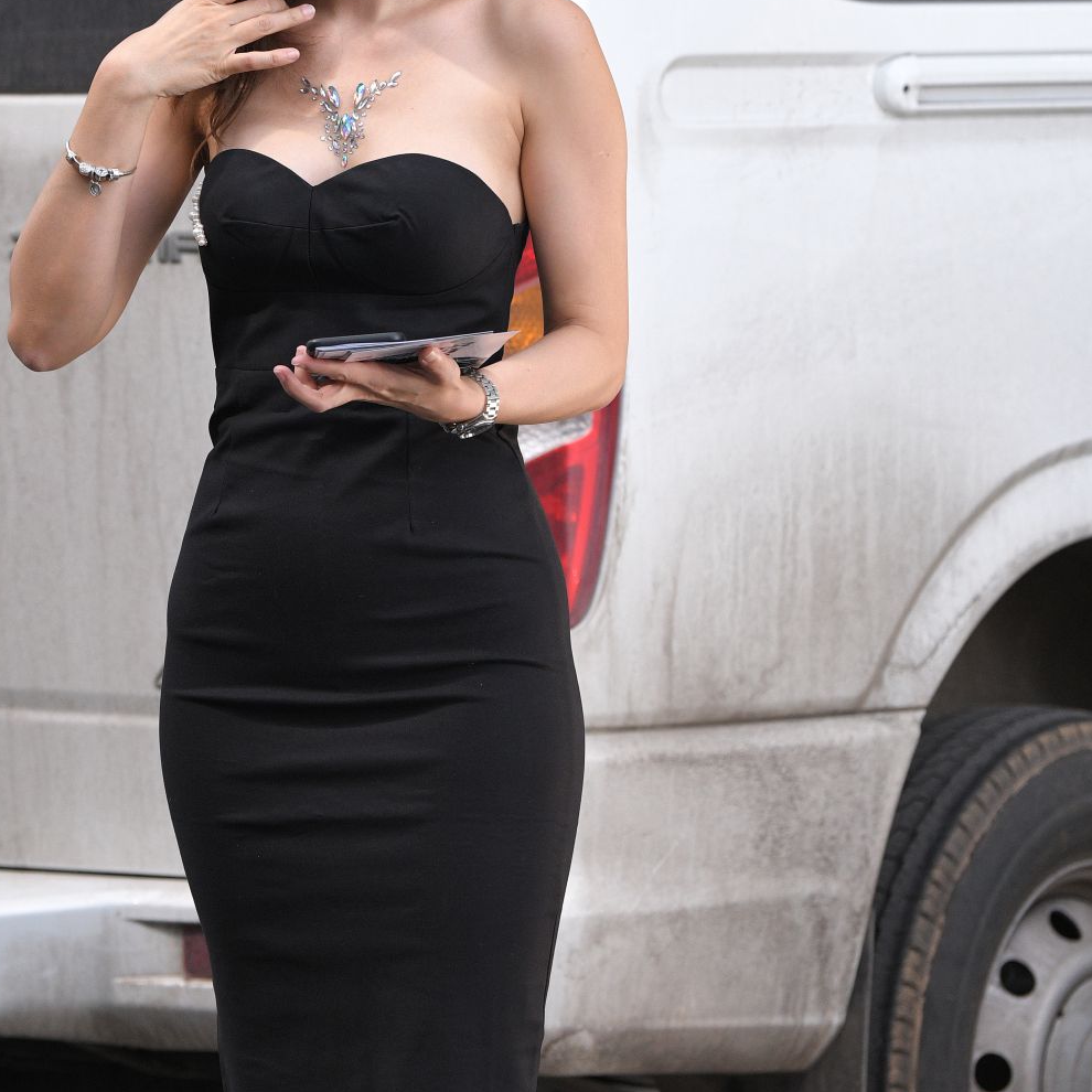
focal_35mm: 272
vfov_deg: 6.4
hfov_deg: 6.4
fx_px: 9708
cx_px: 379
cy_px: 505
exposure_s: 1/250
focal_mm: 120
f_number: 4
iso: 900
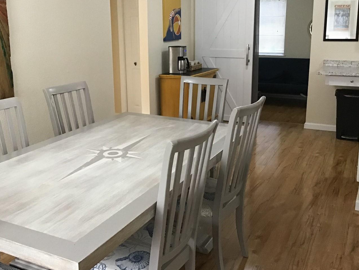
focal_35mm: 39
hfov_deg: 47.8
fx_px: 404
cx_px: 171
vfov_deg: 36.7
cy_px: 109
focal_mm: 3.3
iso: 160
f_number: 2.4
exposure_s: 1/30
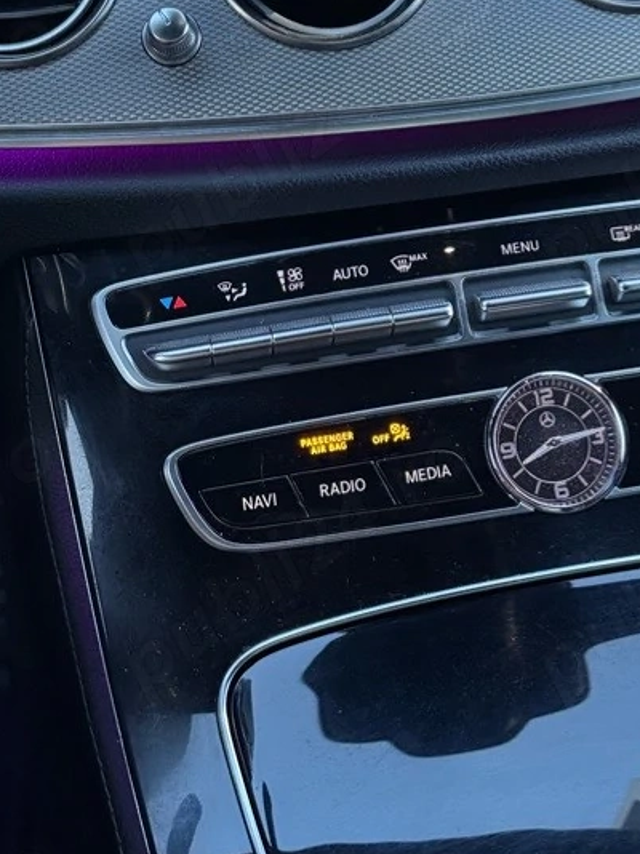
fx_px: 1480
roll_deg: +2.7
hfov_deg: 24.3
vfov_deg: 31.6
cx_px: 402
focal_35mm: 60
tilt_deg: -28.6
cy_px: 210
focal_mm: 6.76
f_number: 1.78
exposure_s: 1/42
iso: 800
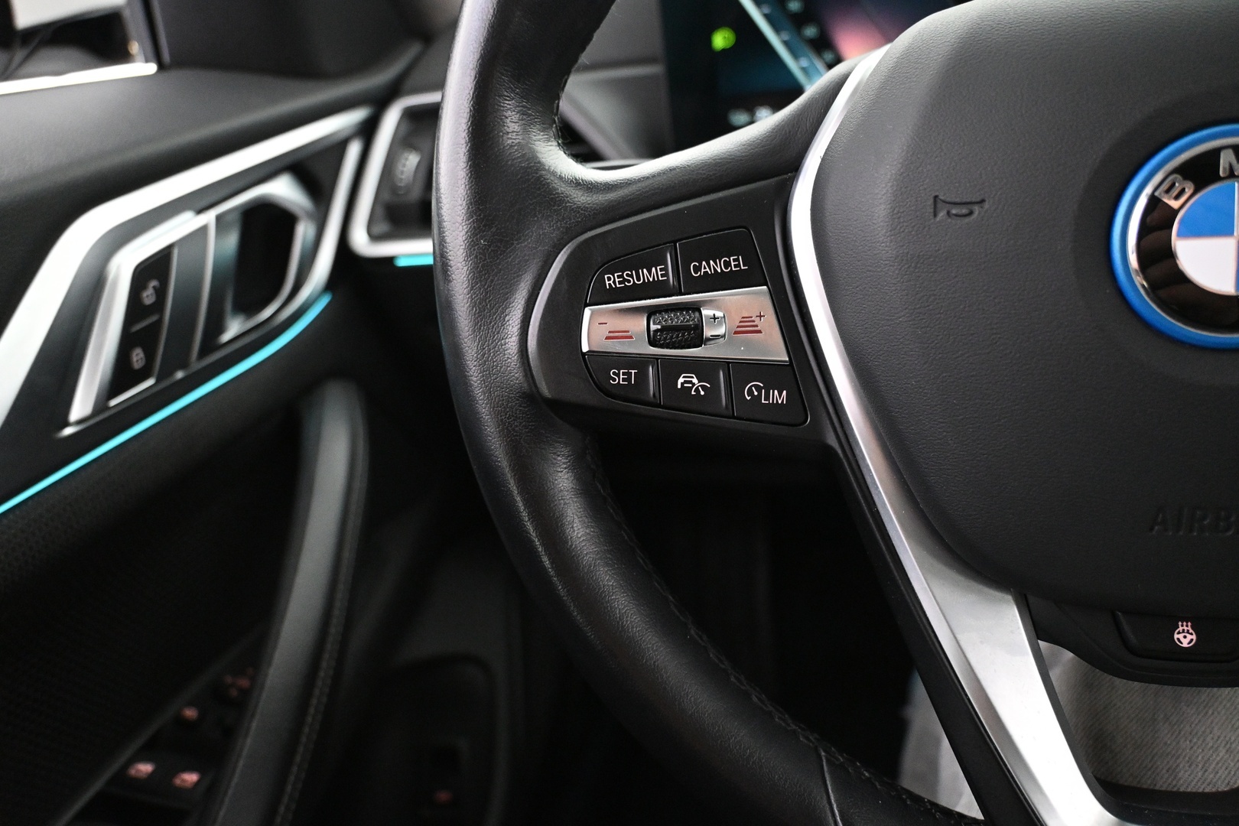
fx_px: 1007
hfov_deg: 63.2
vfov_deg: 44.6
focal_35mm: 29
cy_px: 413
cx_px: 620
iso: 4000
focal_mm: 19.5
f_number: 3.8
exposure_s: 1/30
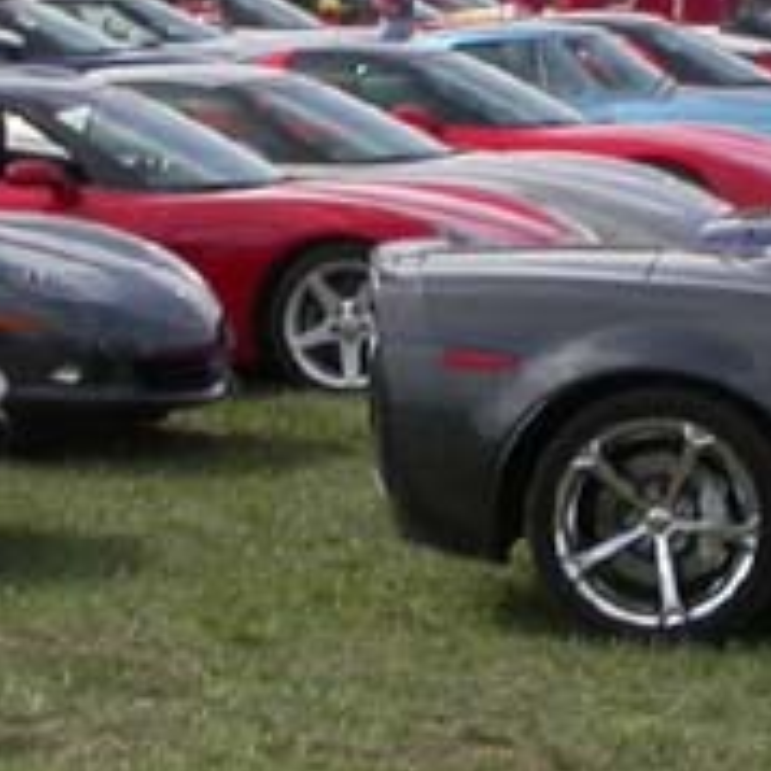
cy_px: 263
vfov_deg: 9.1
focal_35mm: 192
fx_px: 4838
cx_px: 478
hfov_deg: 9.1
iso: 100
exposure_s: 1/271
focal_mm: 7.85
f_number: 7.5
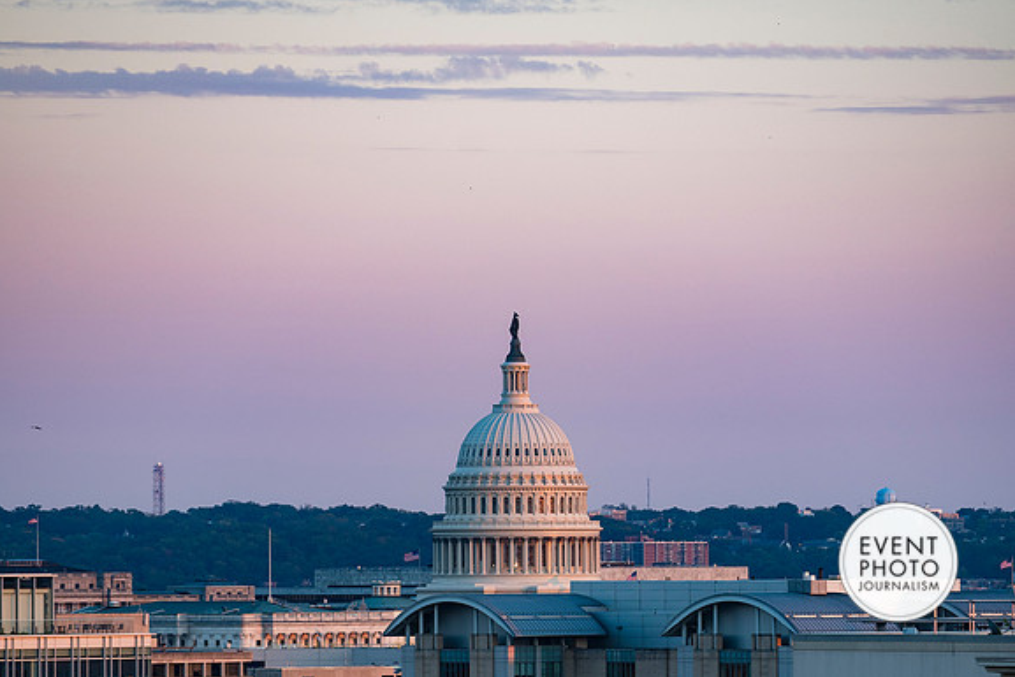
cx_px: 507
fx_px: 5668
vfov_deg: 6.8
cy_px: 338
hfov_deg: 10.2
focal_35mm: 201
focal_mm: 200
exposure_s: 1/320
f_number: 4
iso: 400
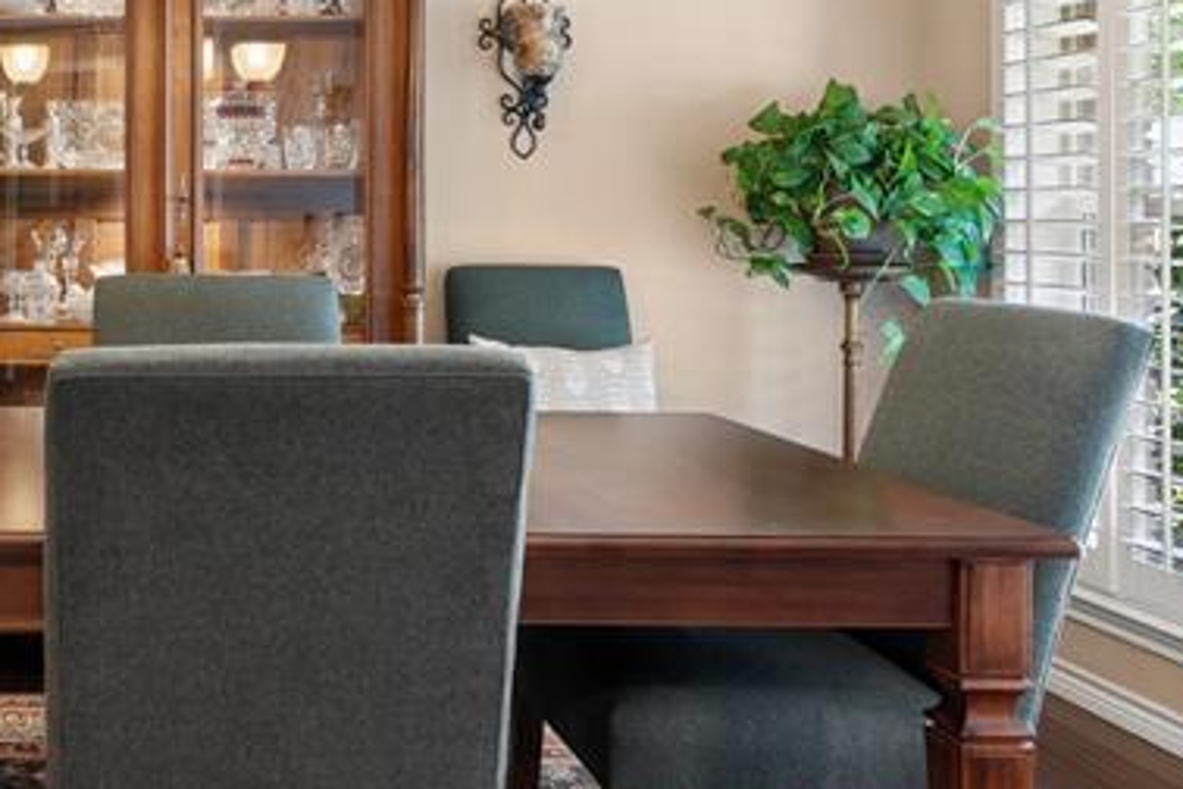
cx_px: 75
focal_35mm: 46
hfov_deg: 39.1
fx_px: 1511
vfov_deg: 28.7
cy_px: 185
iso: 400
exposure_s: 1.3
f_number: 10
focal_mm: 17
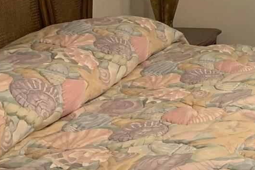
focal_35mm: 104
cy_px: -68
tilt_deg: -3.8
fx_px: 736
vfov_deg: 12.6
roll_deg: -1.1
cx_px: 430
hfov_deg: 16.9
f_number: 1.8
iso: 200
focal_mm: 4.25
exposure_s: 1/60
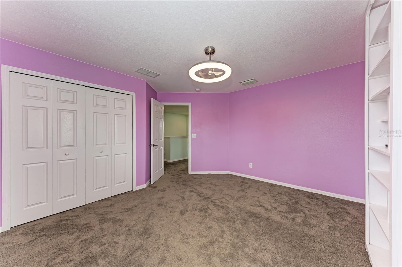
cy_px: 134
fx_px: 134
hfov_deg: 112.7
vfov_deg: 89.9
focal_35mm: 12
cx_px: 201
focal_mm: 12
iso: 200
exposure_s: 1/4
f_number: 9
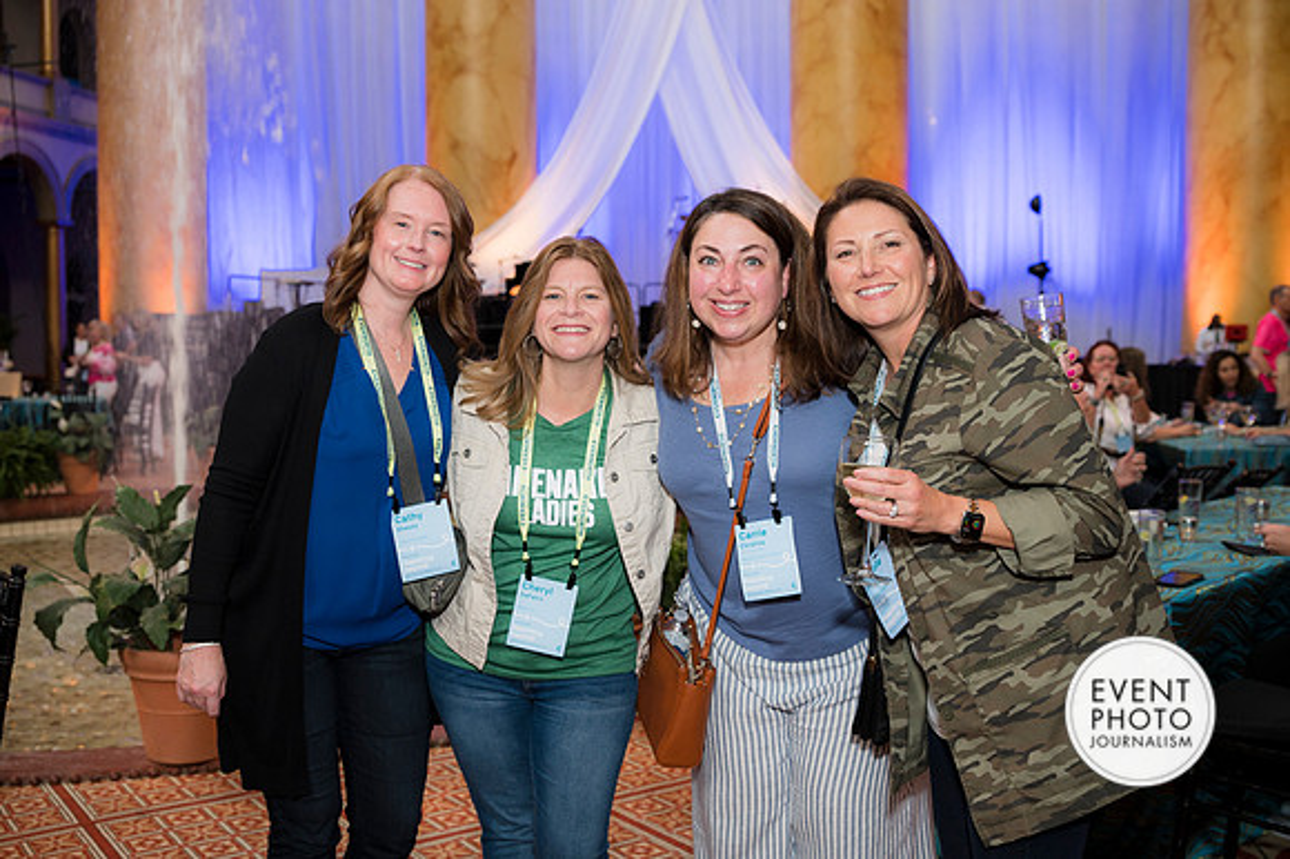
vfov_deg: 35.2
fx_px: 1353
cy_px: 410
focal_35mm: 38
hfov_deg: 51.0
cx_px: 615
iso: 800
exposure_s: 1/100
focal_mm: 35
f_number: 4
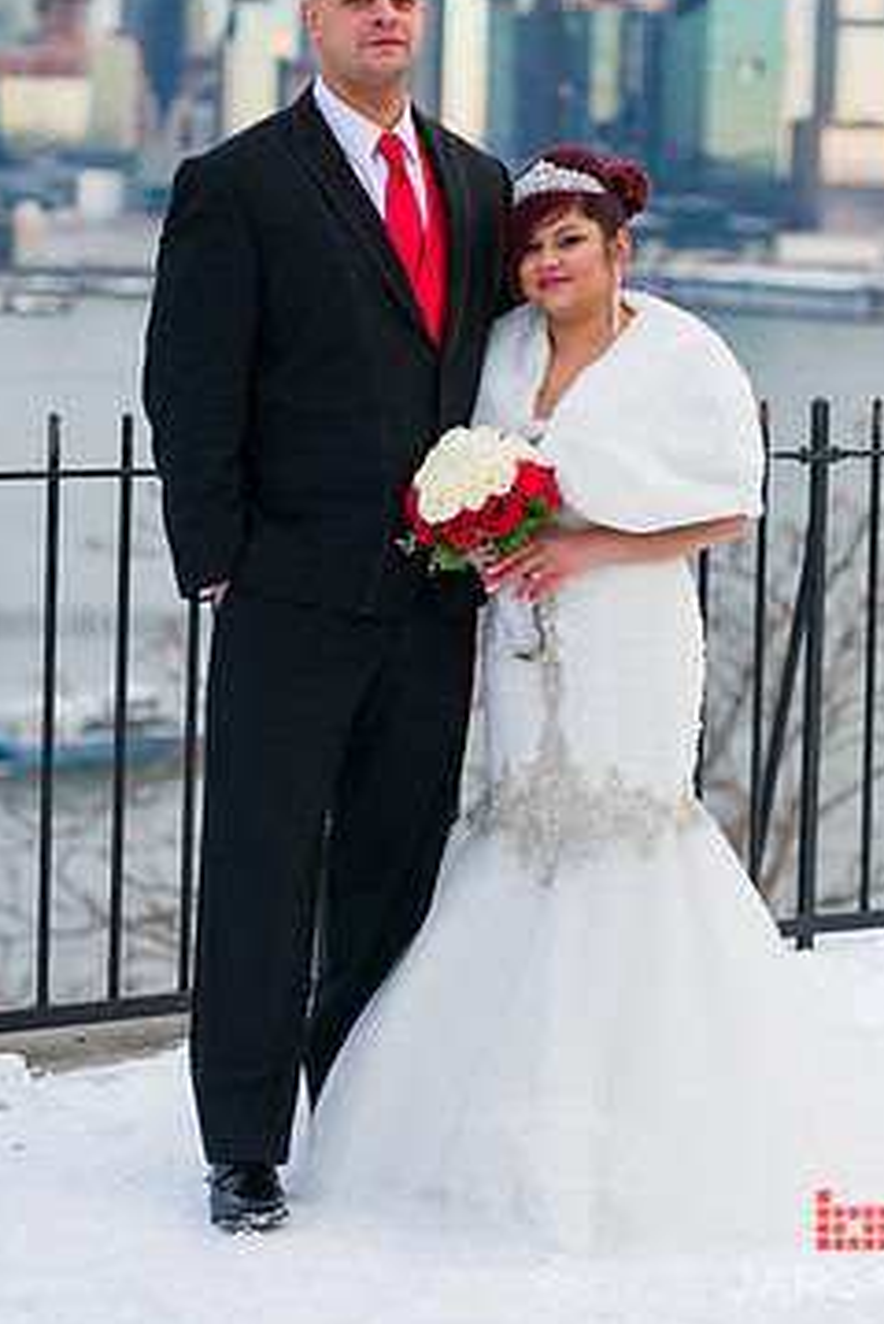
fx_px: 4158
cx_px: 522
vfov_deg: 18.1
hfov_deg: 12.1
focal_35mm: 113
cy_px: 547
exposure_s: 1/640
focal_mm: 90
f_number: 3.2
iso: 200
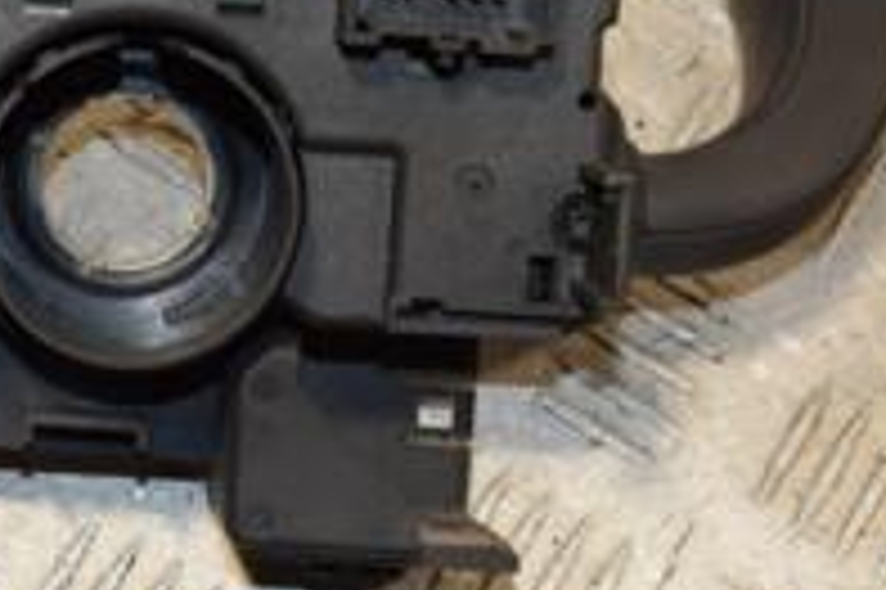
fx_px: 3369
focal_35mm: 137
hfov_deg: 14.9
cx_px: 135
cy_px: 117
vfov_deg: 10.0
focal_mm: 30
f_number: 9
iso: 800
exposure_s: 1/200
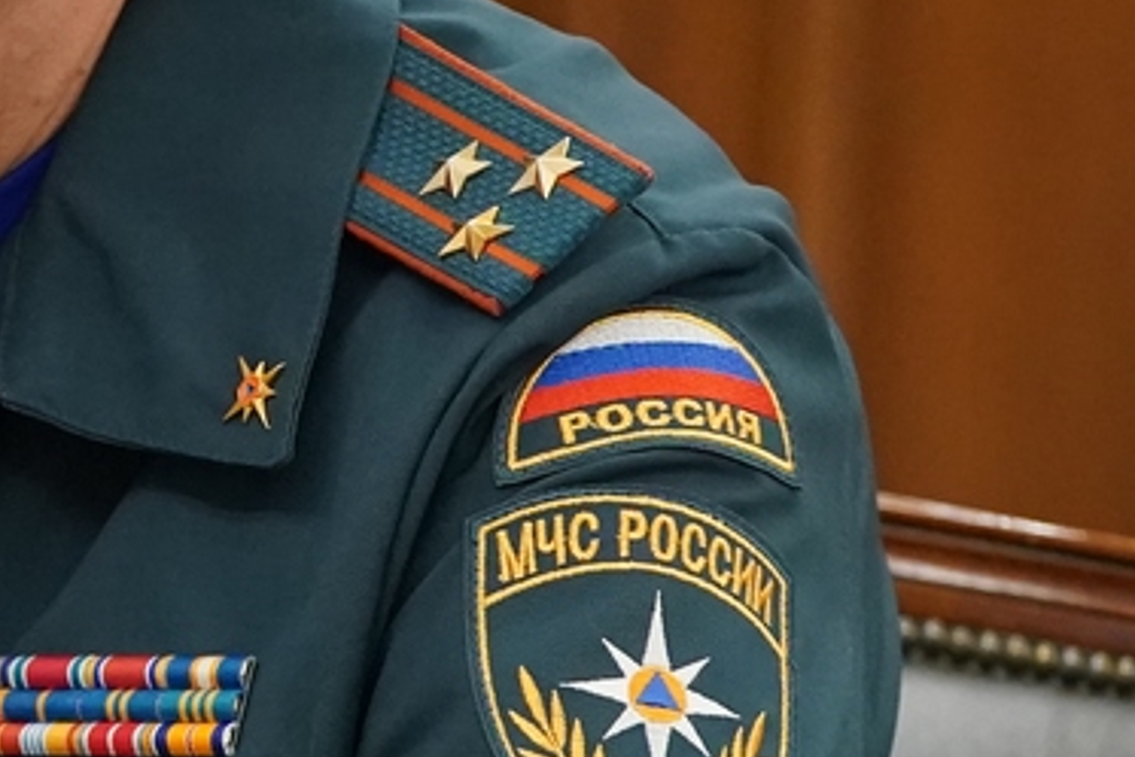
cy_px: 161
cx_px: -892
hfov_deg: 4.4
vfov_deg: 3.0
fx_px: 14508
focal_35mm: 460
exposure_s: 1/500
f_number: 4
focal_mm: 106
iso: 5000
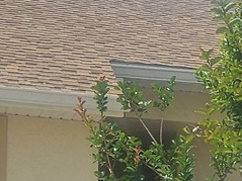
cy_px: 296
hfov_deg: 11.9
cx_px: 330
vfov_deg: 8.9
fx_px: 1125
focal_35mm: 161
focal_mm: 5
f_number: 1.8
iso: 50
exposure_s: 1/4542
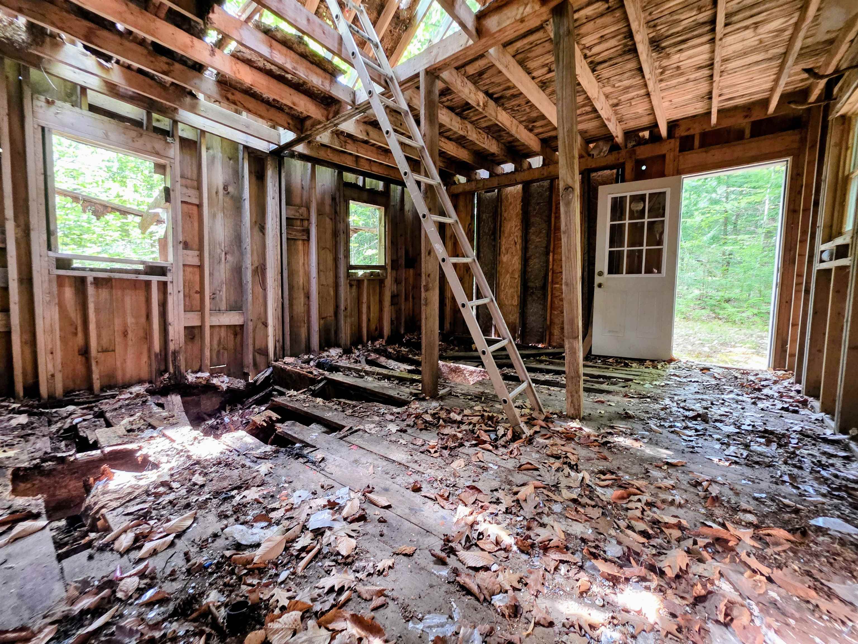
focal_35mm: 13
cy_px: 322
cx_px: 429
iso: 400
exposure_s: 1/60
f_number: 1.9
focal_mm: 2.2
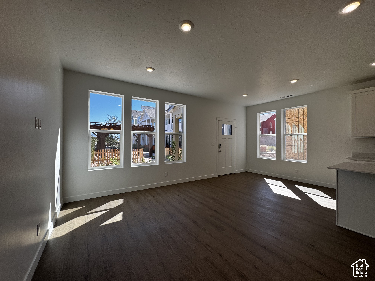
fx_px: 152
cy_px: 140
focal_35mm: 14
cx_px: 188
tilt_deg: +0.3
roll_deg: +0.0
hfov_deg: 102.1
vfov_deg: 85.7
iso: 40
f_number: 2.2
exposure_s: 1/386
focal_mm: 2.22
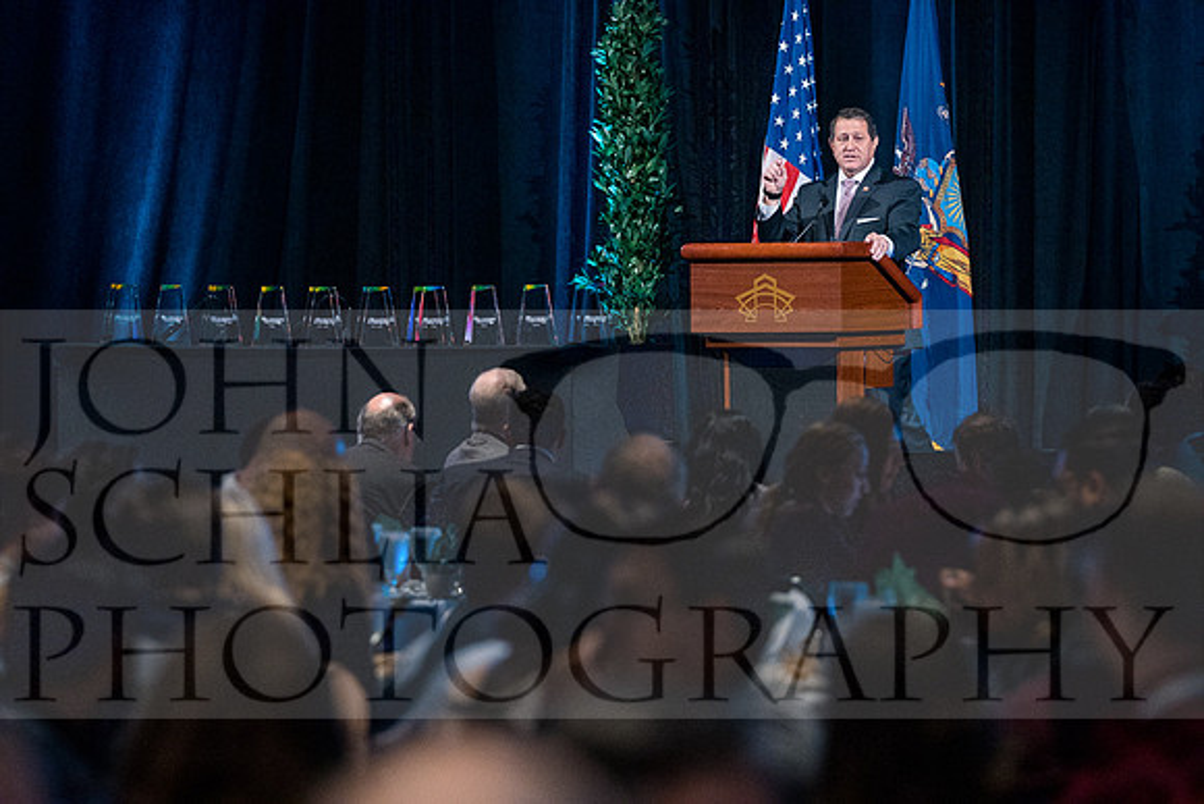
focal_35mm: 231
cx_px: 602
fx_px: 7727
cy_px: 402
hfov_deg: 8.9
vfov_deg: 6.0
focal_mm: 154
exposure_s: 1/200
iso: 6400
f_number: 3.5
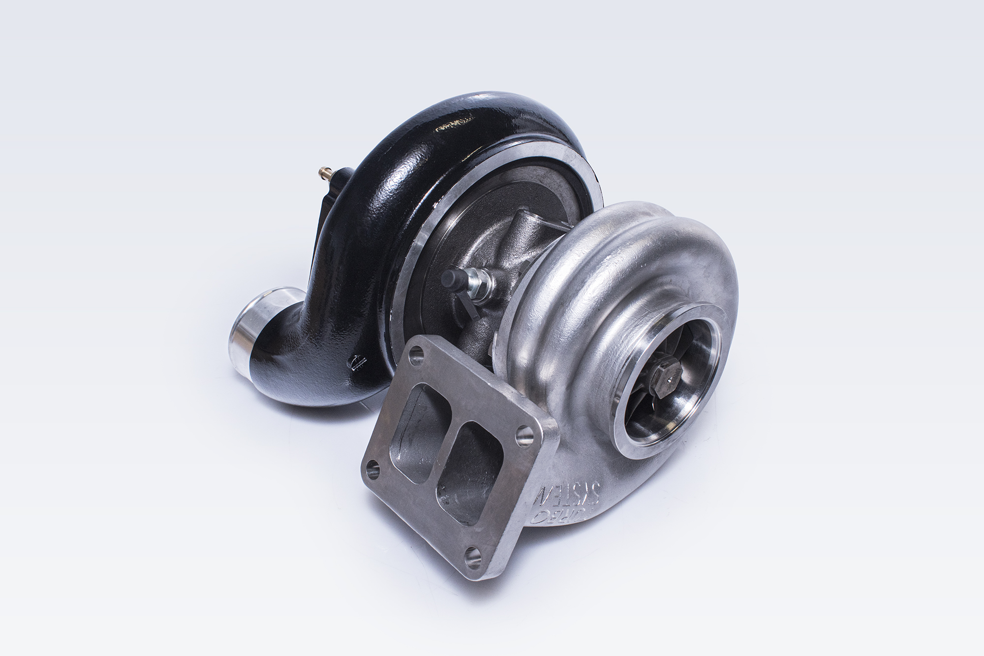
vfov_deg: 34.2
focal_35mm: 39
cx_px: 492
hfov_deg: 49.6
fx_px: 1066
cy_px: 328
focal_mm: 26
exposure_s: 1/60
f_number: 11
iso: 200
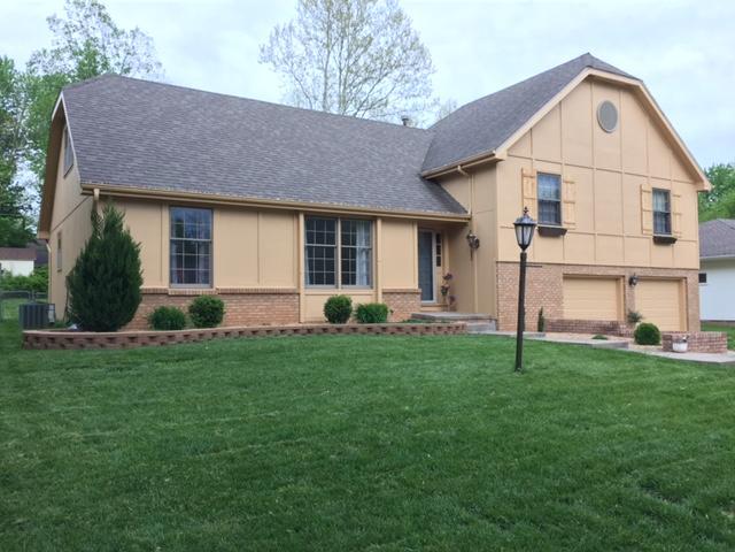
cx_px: 368
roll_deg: +0.3
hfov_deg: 61.7
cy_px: 276
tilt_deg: +2.7
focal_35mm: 29
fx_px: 616
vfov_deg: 48.2
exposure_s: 1/120
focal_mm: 4.15
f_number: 2.2
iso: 40
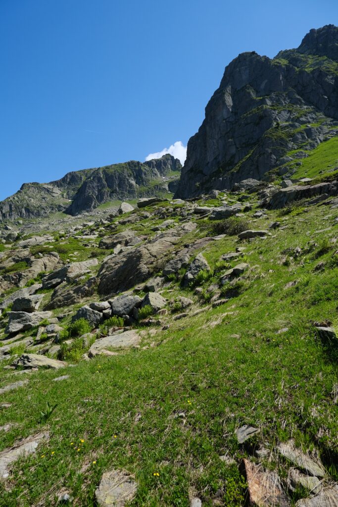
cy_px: 254
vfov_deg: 76.1
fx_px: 324
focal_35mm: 23
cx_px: 169
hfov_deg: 55.1
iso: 320
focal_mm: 15
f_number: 5.6
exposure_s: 1/900
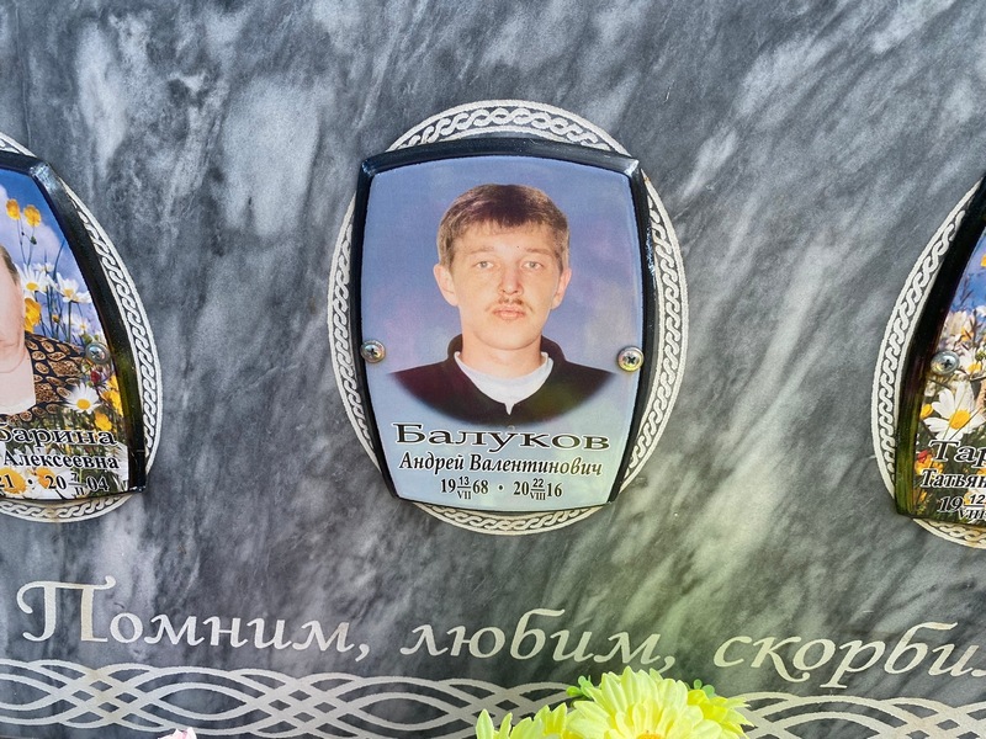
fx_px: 741
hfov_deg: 67.3
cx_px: 493
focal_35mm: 26
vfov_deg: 53.1
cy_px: 370
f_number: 1.8
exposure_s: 1/1093
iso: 32
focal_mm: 4.25
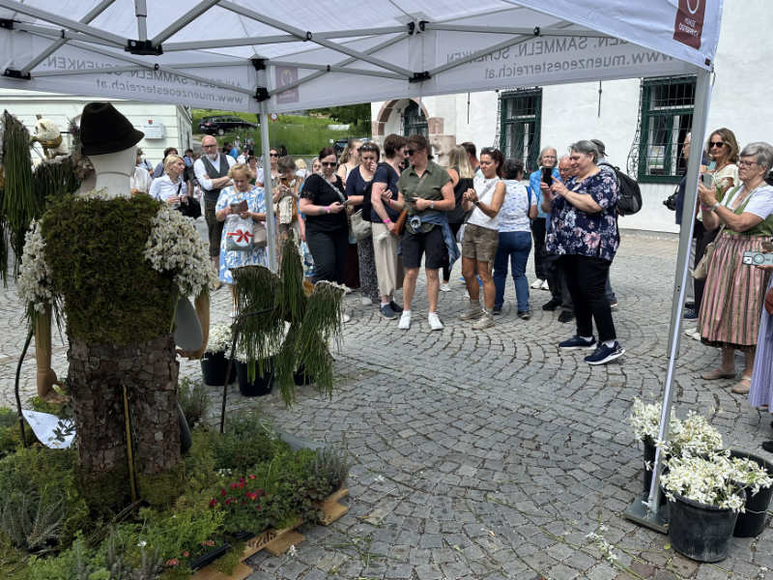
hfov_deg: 71.6
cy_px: 290
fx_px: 536
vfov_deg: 56.8
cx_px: 386
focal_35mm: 24
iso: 80
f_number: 1.8
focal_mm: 6.9
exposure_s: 1/2591
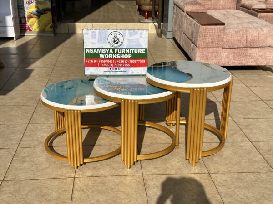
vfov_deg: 30.3
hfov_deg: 39.7
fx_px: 379
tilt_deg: -19.7
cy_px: 102
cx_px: 136
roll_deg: -1.7
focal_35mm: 48
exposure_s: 1/8197
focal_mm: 6.86
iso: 64
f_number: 1.78
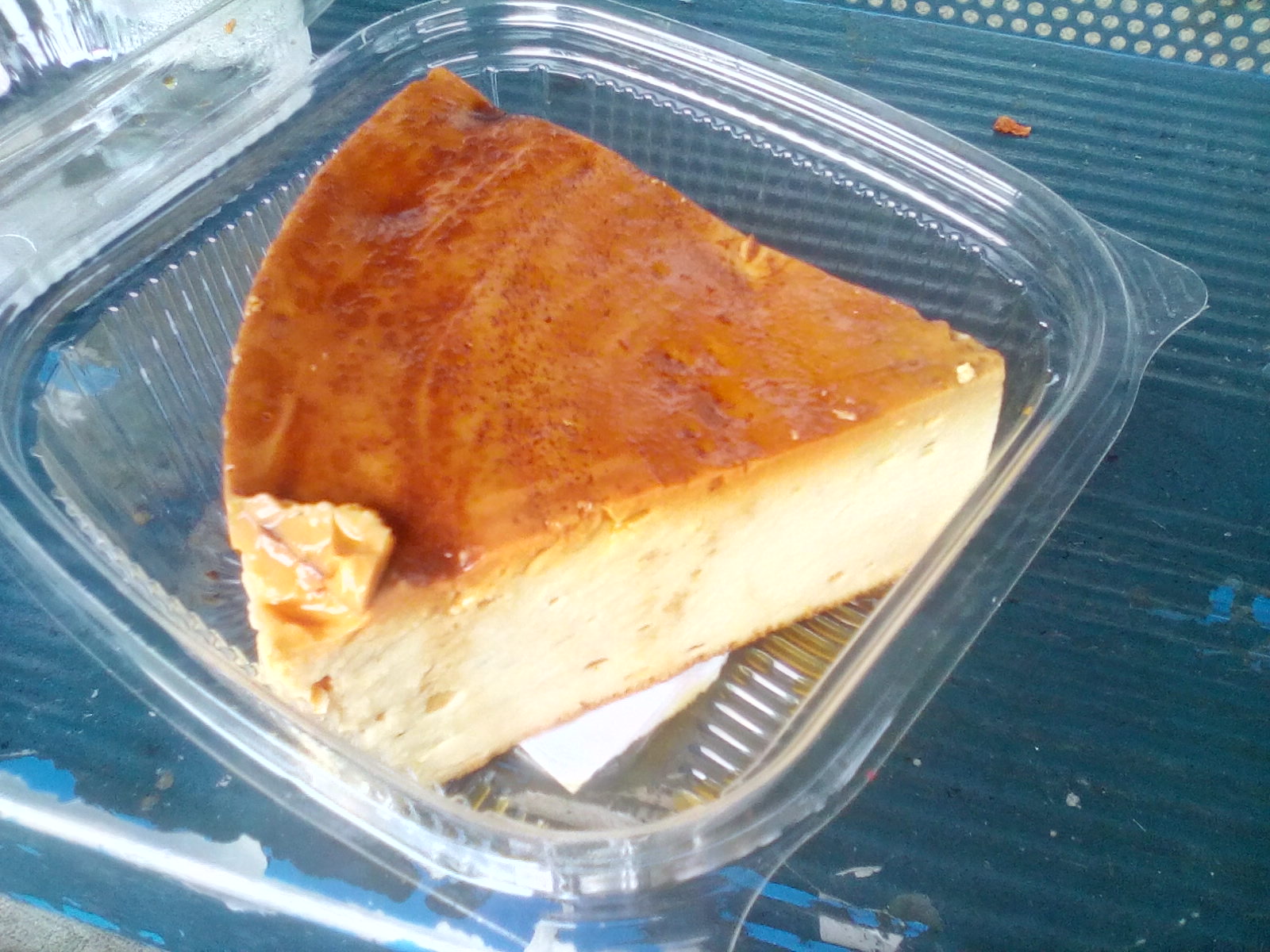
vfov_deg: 40.7
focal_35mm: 35
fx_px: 1284
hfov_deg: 52.6
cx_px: 635
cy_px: 476
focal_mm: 2.9
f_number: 2.8
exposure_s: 1/100
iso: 105
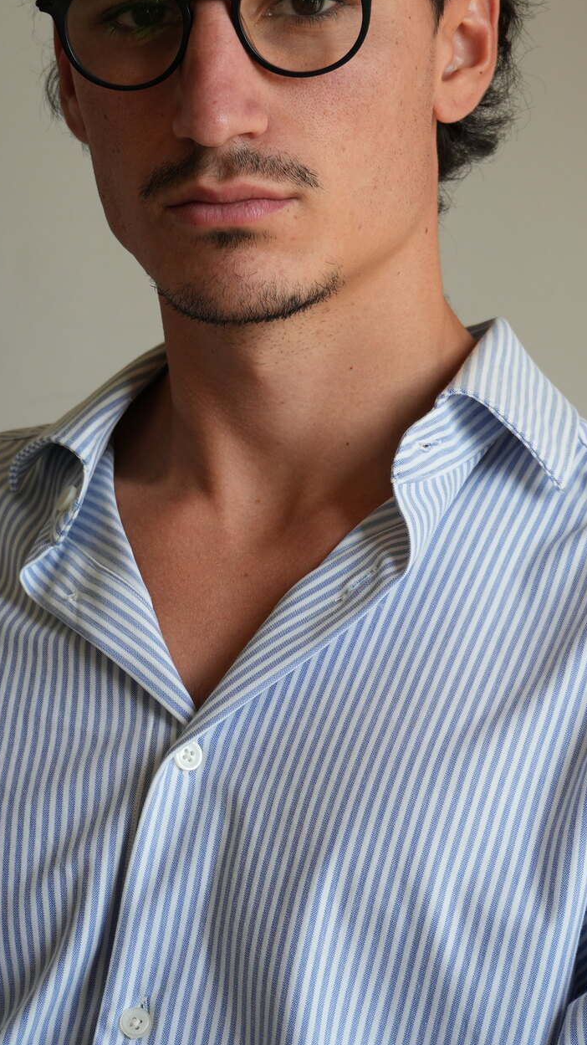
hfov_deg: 10.9
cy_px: 337
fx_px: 3073
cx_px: 294
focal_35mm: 111
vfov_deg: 19.2
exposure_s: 1/80
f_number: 5
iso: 160
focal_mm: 42
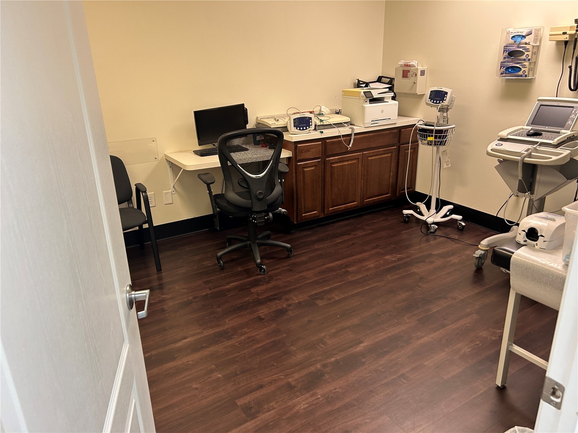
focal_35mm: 26
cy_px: 216
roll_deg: +2.0
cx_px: 289
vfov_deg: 53.1
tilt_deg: -20.3
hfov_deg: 67.3
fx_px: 434
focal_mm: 5.7
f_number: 1.5
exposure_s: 1/120
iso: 125
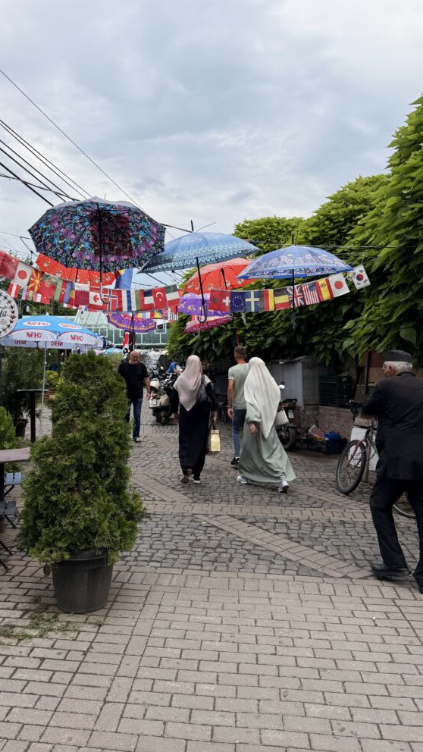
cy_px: 367
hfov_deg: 42.7
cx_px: 166
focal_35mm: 27
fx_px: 538
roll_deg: -0.2
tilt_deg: +2.0
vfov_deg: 69.8
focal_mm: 6.76
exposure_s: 1/3953
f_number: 1.78
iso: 80
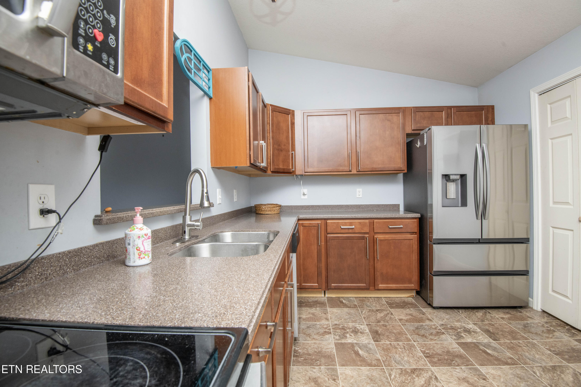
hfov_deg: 96.7
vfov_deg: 73.7
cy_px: 194
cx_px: 290
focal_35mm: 16
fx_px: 258
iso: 500
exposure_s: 1/160
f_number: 9
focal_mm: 16
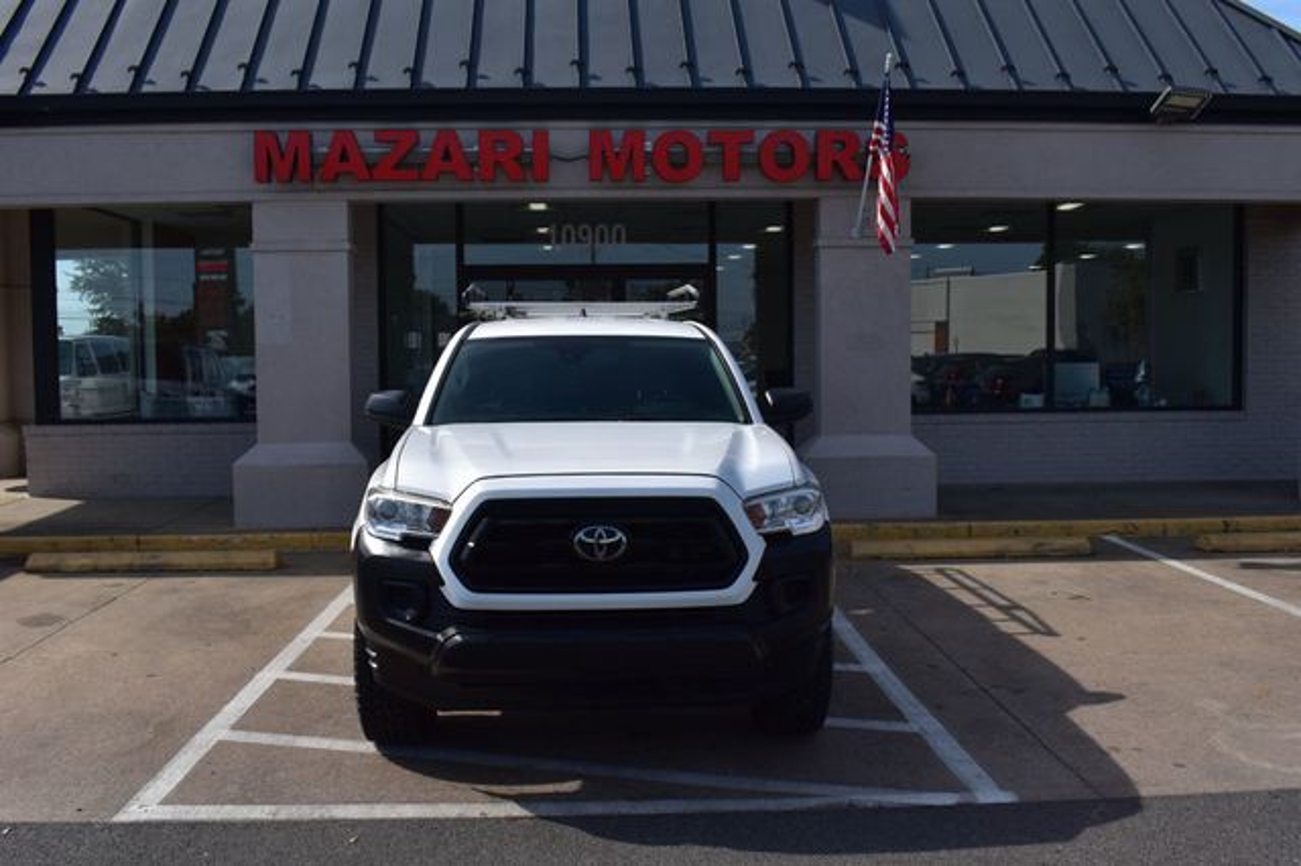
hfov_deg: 57.2
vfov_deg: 39.9
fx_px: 1192
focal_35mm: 33
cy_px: 433
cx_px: 650
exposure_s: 1/500
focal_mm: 22
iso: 200
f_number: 11
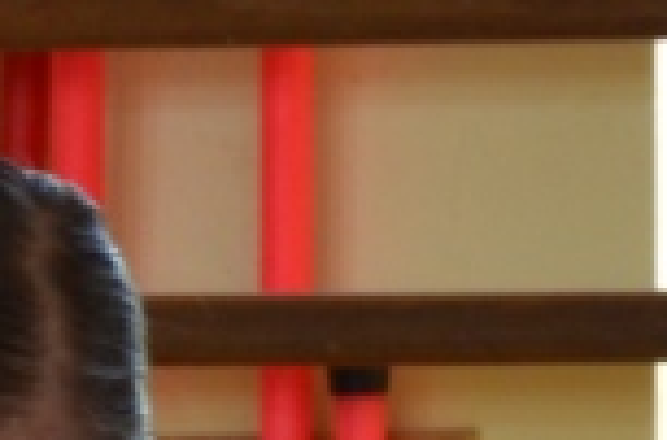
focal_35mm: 1057
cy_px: 1285
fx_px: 19530
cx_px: -575
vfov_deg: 1.3
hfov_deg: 2.0
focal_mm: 105
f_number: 5.6
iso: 800
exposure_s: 1/40
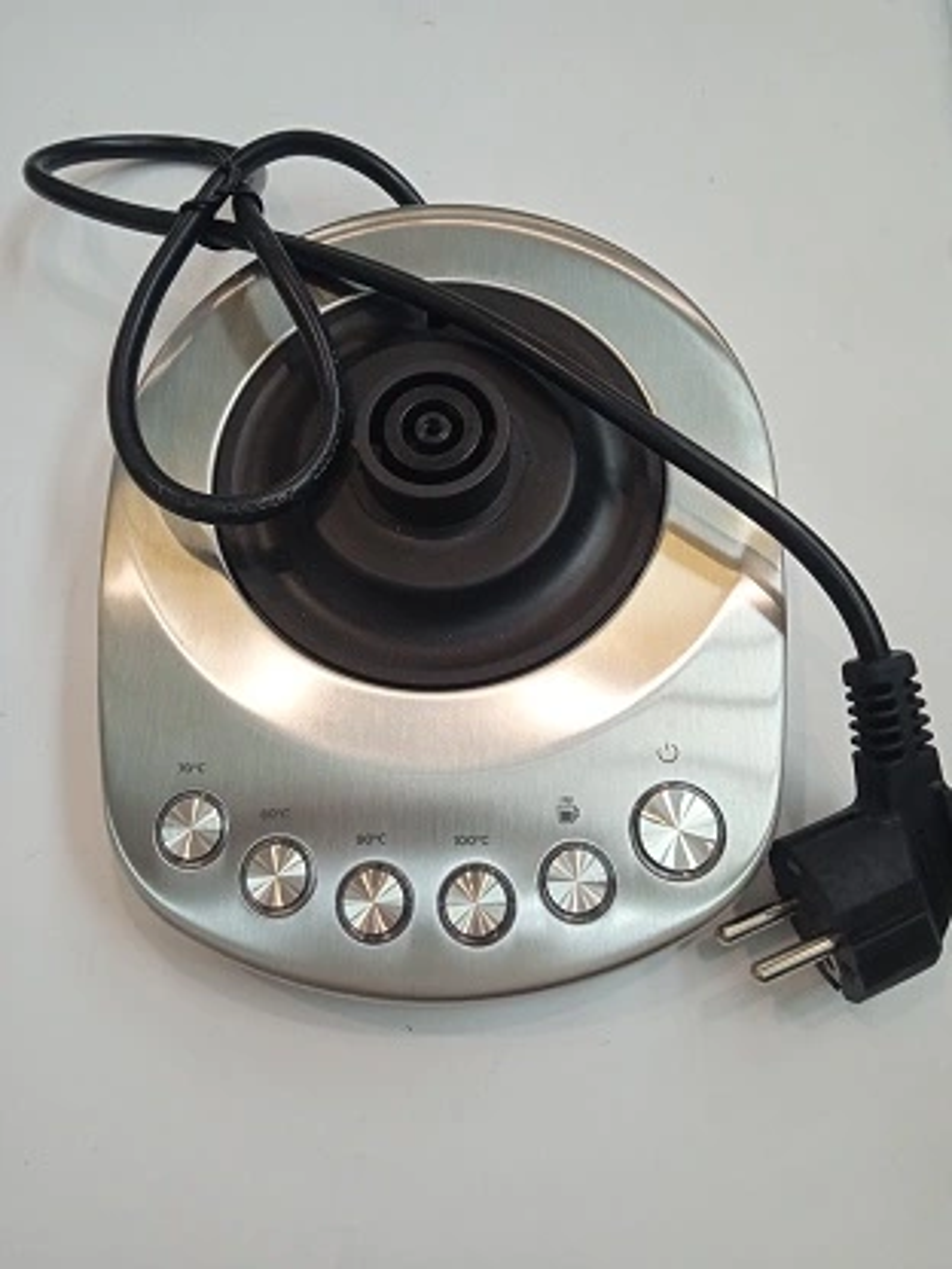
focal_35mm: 28
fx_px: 1027
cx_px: 476
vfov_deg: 63.4
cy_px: 634
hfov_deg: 49.7
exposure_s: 1/33.3
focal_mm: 3.43
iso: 373
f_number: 2.2
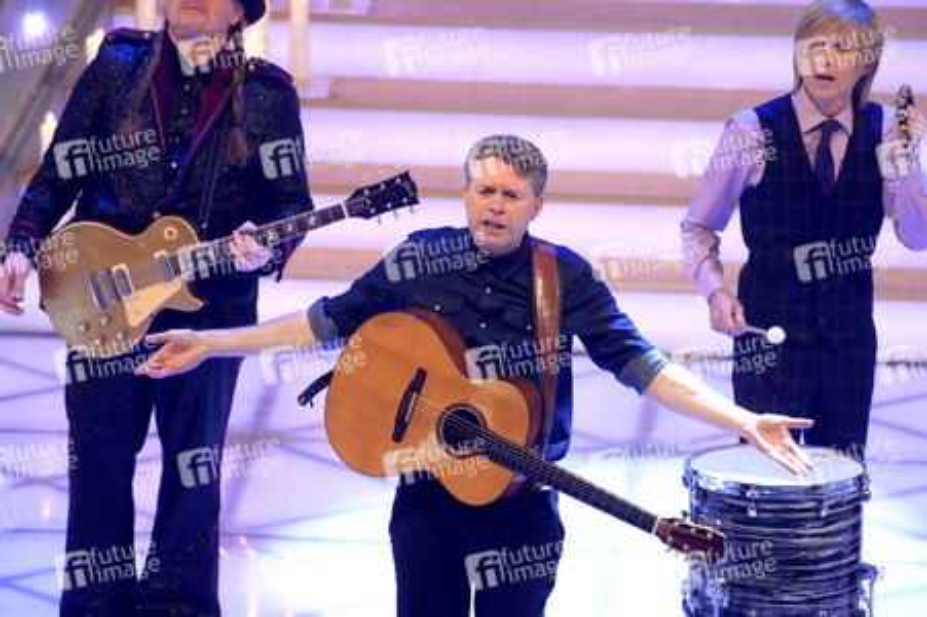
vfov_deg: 2.9
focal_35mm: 480
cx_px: 464
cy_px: 308
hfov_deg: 4.3
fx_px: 12351
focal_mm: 480
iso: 12800
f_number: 6.3
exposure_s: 1/500
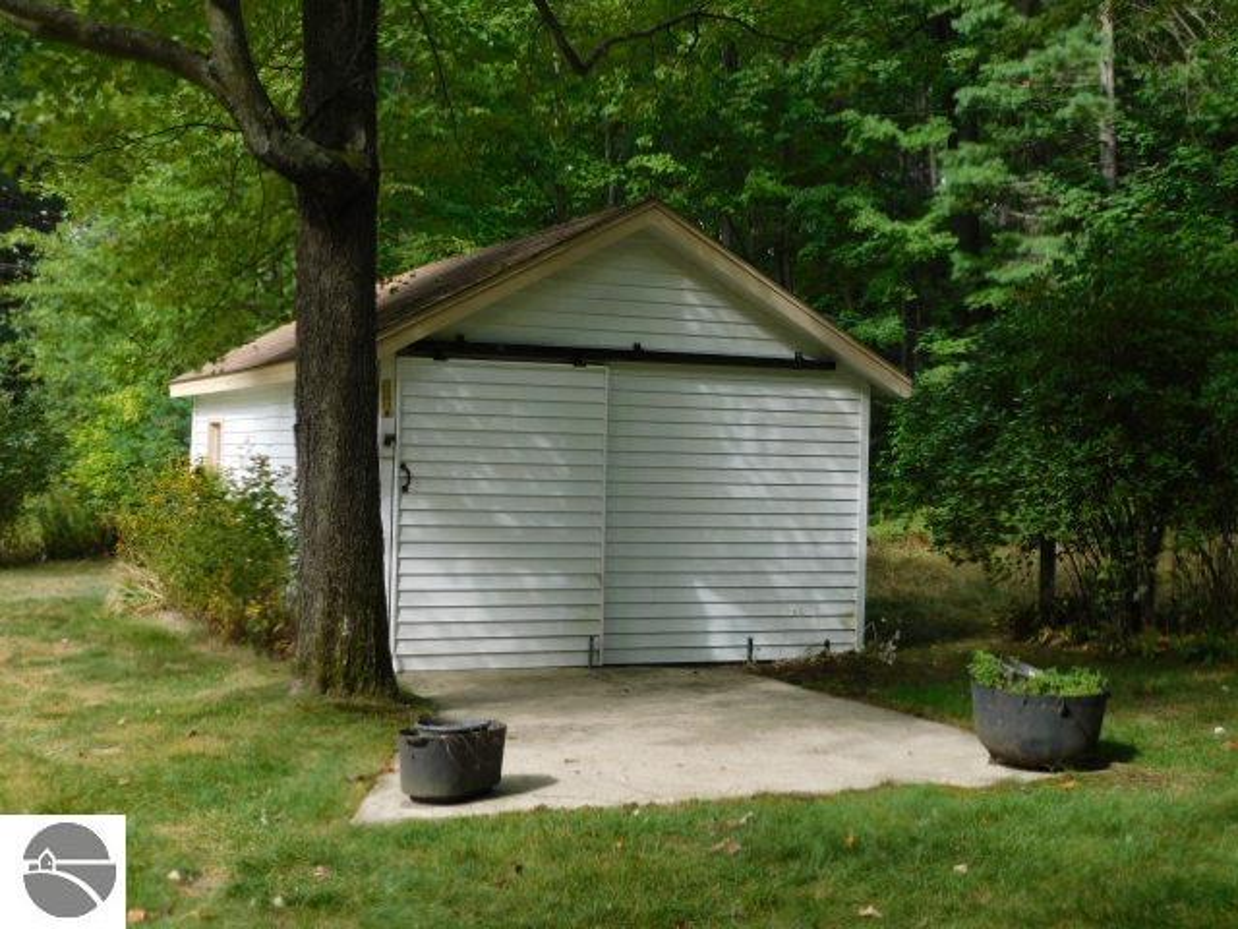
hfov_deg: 42.1
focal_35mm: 45
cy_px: 464
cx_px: 619
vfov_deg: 32.2
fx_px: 1609
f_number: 3.7
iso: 125
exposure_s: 1/320
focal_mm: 8
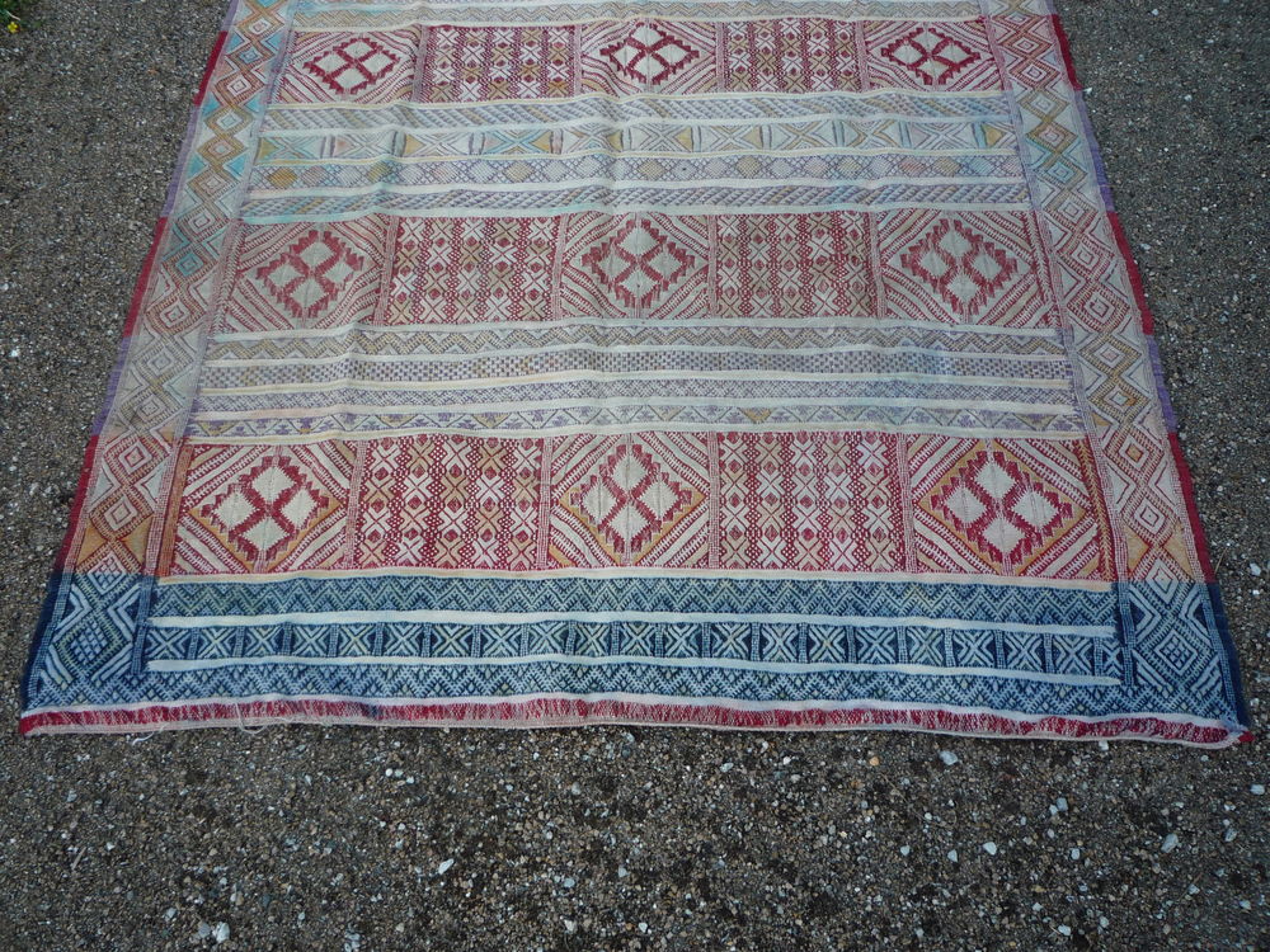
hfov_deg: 60.0
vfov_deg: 46.8
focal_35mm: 30
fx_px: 1101
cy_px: 476
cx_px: 635
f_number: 3.3
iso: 100
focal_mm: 5.2
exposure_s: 1/100
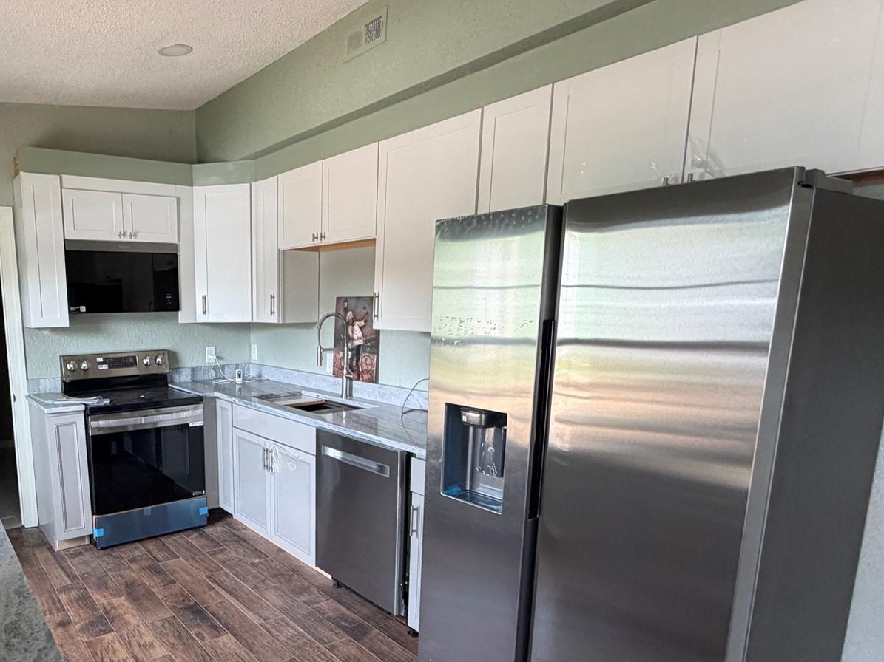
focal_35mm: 24
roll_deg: +1.5
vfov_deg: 56.2
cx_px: 252
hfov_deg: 68.2
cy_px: 407
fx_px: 613
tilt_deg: -9.7
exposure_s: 1/121
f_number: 2.2
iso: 320
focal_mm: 2.22
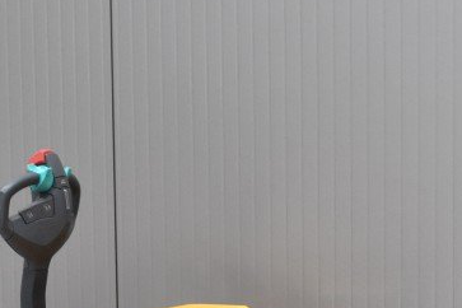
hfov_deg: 17.2
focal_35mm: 119
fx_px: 1527
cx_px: 253
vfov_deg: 11.3
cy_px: 369
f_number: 4.5
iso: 1600
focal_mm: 24
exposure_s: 1/50
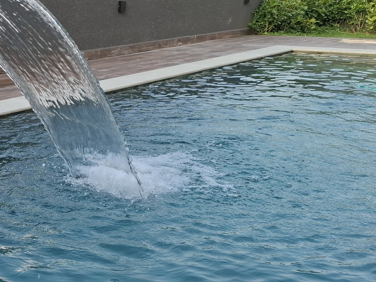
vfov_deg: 28.0
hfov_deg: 32.9
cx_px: -23
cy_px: 150
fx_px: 565
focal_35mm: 52
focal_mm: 5.54
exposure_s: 1/431
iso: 50
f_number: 1.8
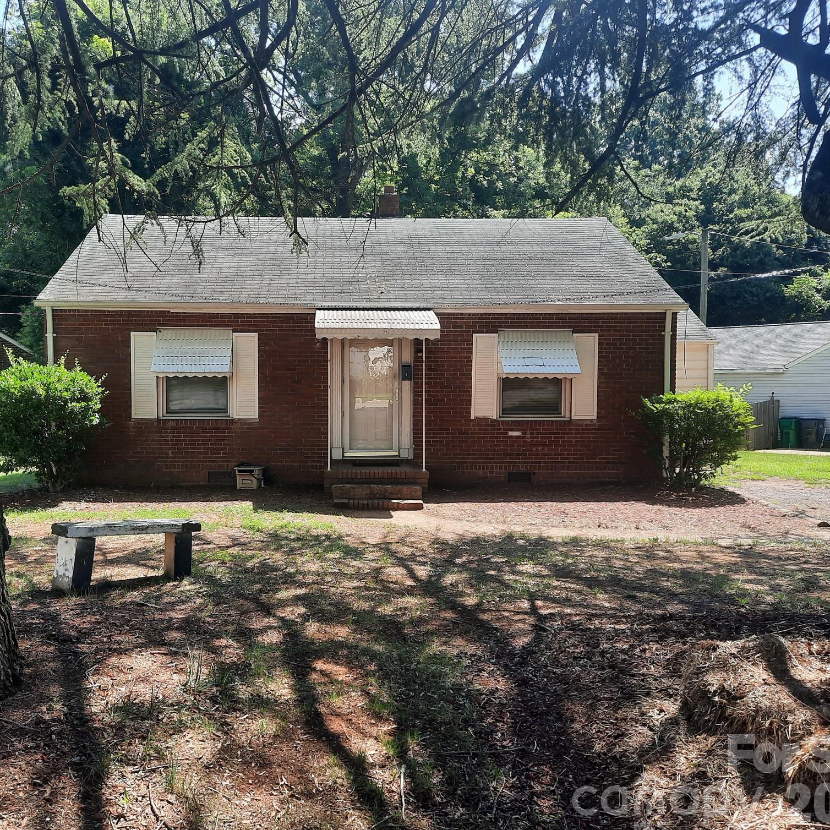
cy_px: 419
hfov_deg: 53.7
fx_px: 814
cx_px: 340
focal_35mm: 30
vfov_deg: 54.0
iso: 32
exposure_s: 1/152
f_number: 2
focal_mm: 4.6
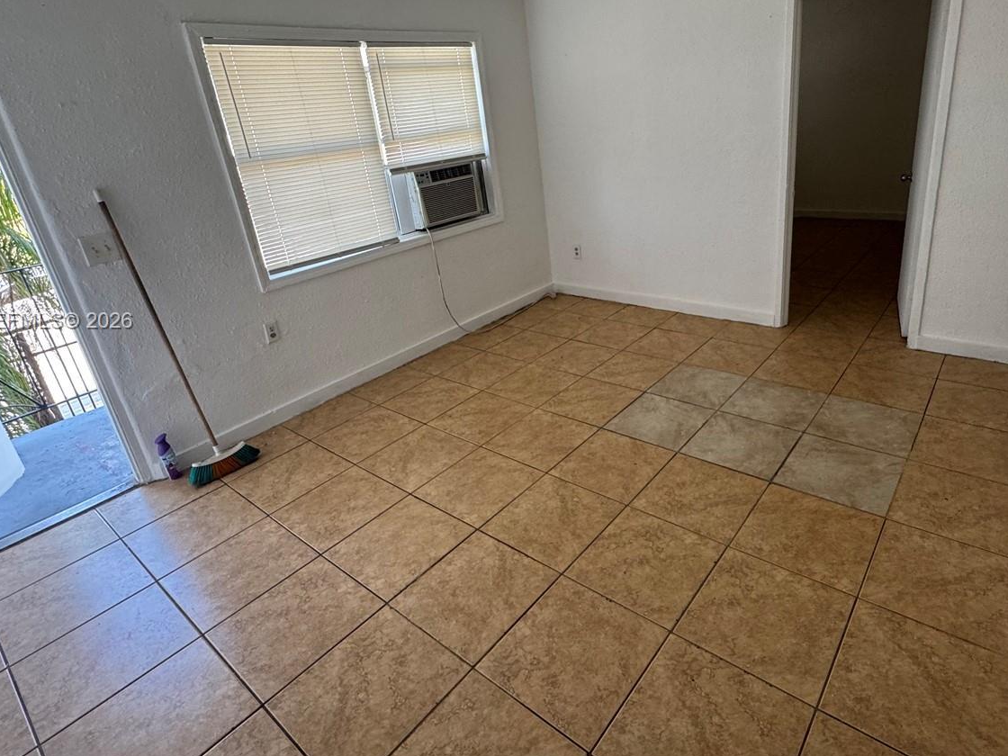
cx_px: 572
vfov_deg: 65.6
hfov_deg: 81.3
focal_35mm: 20
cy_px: 322
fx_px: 582
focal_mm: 2.22
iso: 160
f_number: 2.2
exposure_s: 1/99
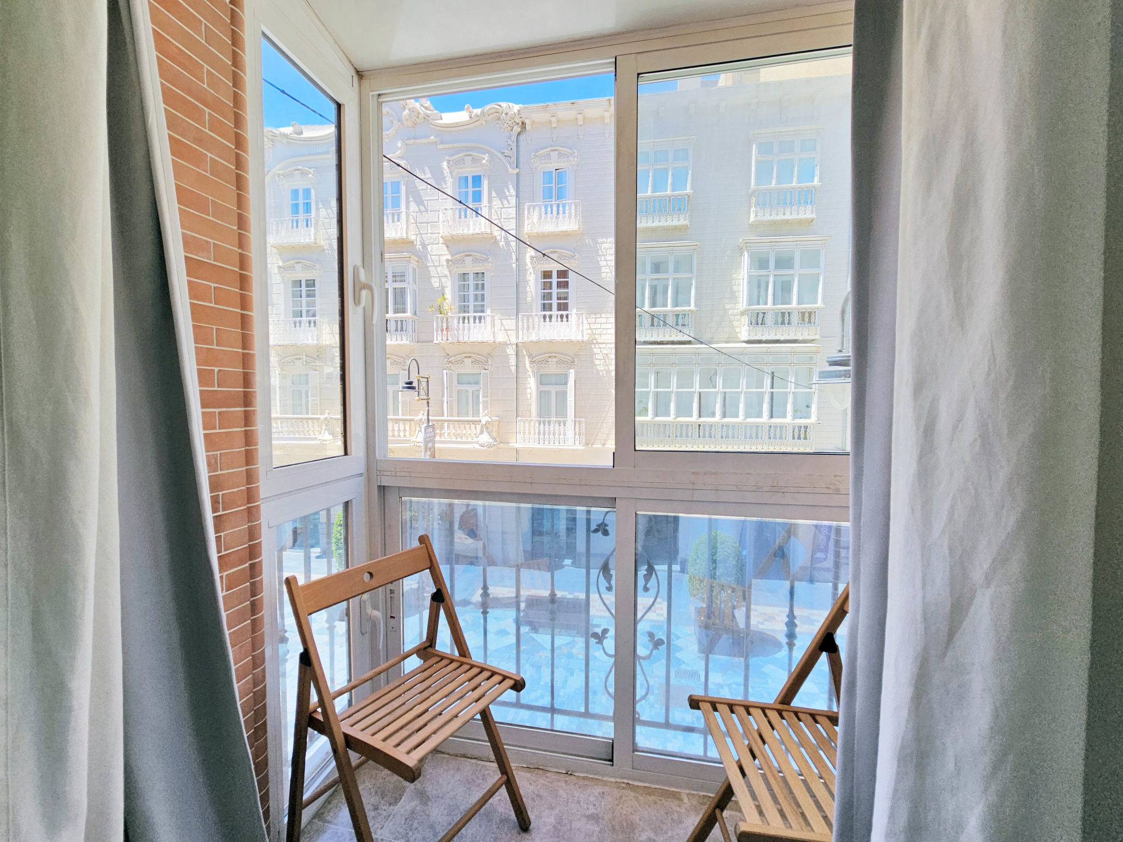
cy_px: 421
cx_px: 562
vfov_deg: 89.9
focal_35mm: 13
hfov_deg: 106.2
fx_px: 422
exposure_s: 1/554
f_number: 2.2
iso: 50
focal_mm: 2.2
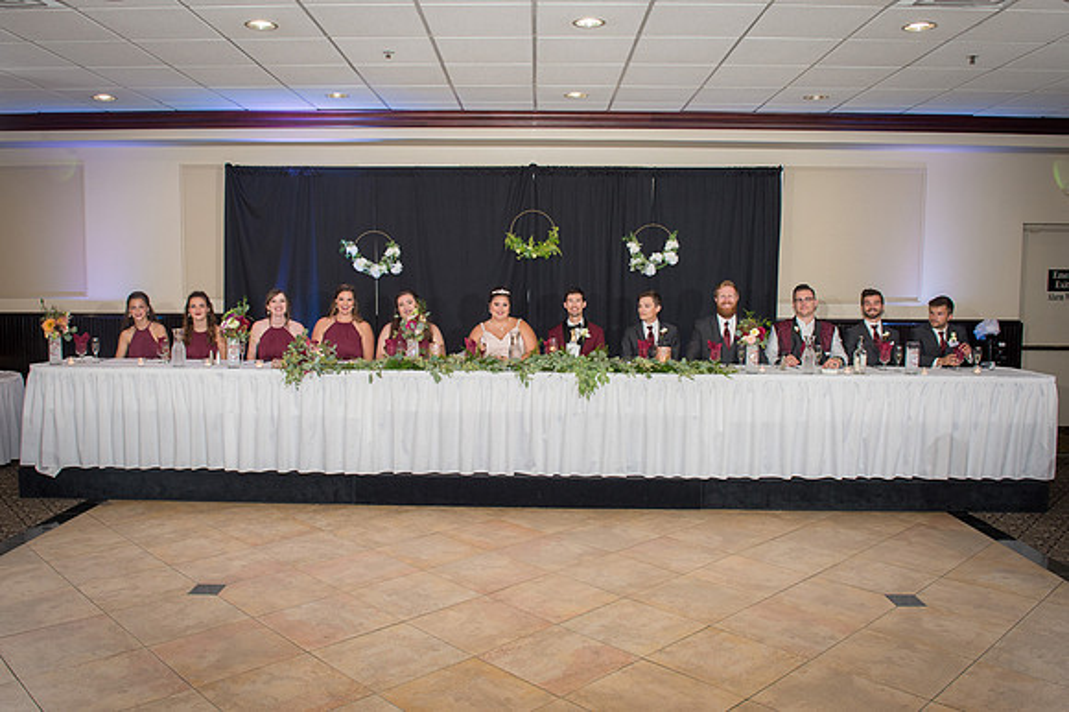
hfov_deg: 65.8
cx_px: 521
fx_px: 825
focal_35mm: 28
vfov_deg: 46.6
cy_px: 356
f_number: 4.8
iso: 800
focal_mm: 24
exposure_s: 1/60
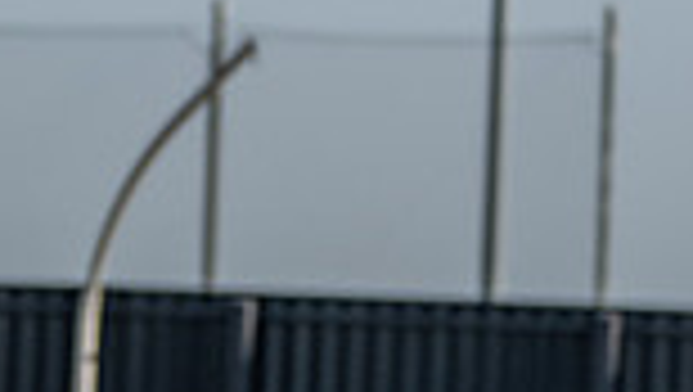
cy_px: 539
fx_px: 15102
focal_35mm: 821
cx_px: -448
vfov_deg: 1.5
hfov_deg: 2.6
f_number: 5.6
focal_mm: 156
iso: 125
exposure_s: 1/1250
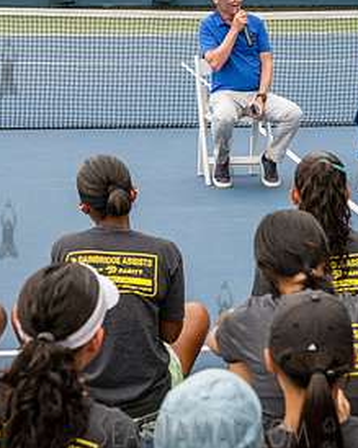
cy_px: 166
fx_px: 1391
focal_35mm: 105
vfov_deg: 18.3
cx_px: 183
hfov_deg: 14.7
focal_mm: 48
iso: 200
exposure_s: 1/160
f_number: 4.5
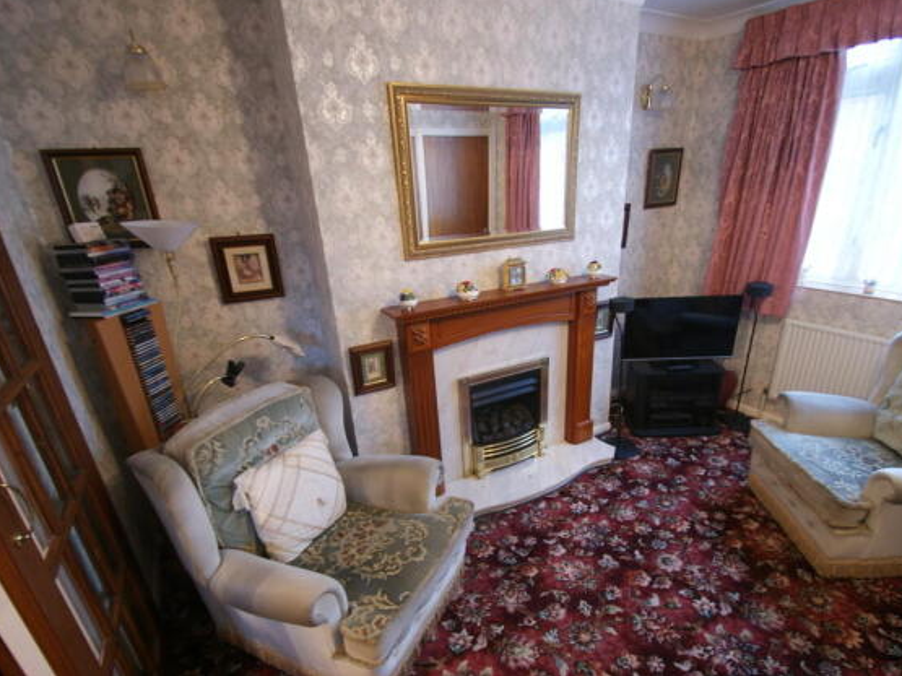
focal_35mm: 17
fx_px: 443
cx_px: 436
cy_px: 323
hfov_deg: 91.0
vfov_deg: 74.7
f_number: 3.5
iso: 400
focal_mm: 10
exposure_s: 1/13
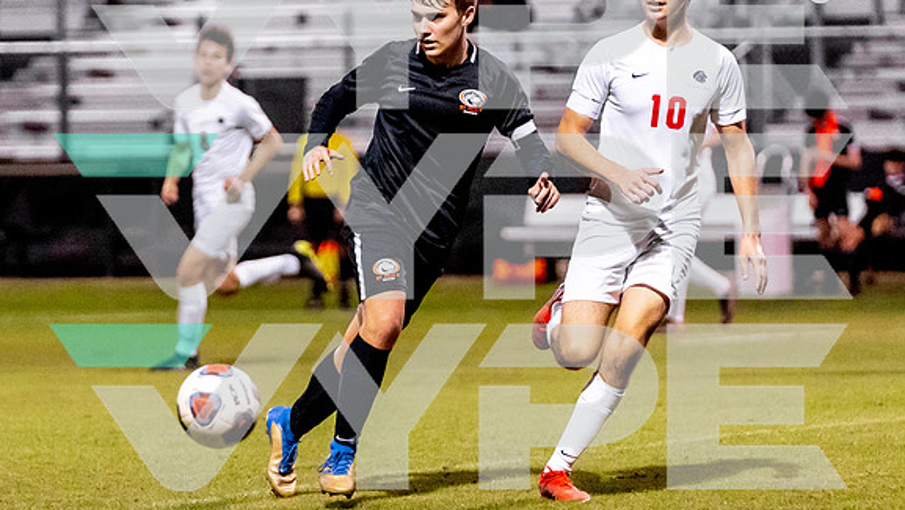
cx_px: 400
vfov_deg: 3.7
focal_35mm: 327
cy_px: 246
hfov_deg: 6.6
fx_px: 7850
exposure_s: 1/1250
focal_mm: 171
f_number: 2.8
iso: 6400
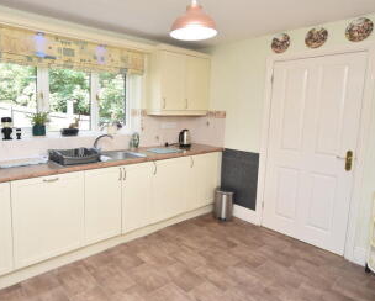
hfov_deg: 73.9
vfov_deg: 63.1
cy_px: 136
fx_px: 244
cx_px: 144
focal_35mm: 22
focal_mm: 10
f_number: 4.5
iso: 800
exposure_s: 1/160
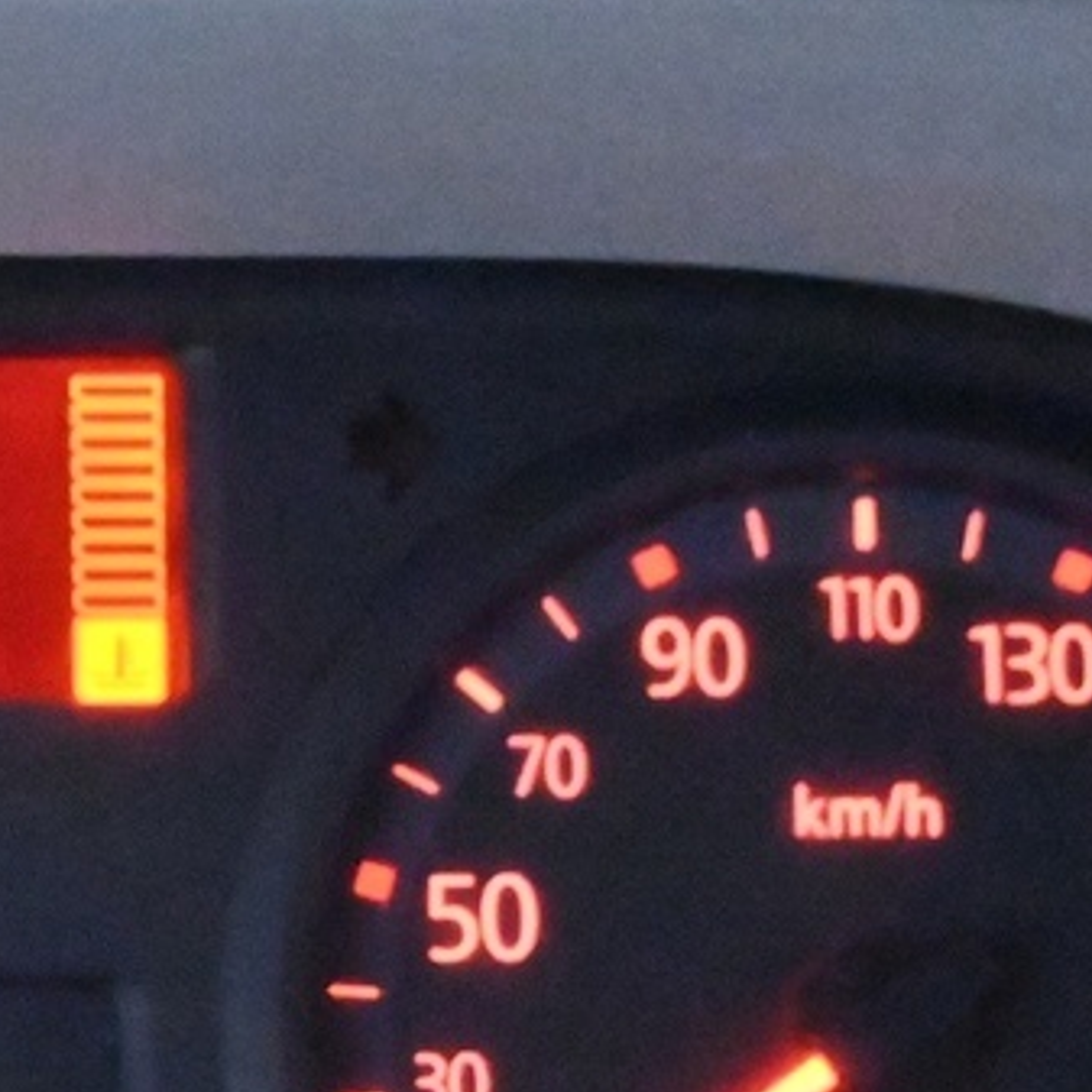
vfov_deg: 12.3
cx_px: -198
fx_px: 5034
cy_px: 962
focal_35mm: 141
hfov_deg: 12.1
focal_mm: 23
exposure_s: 1/40
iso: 20000
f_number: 4.2
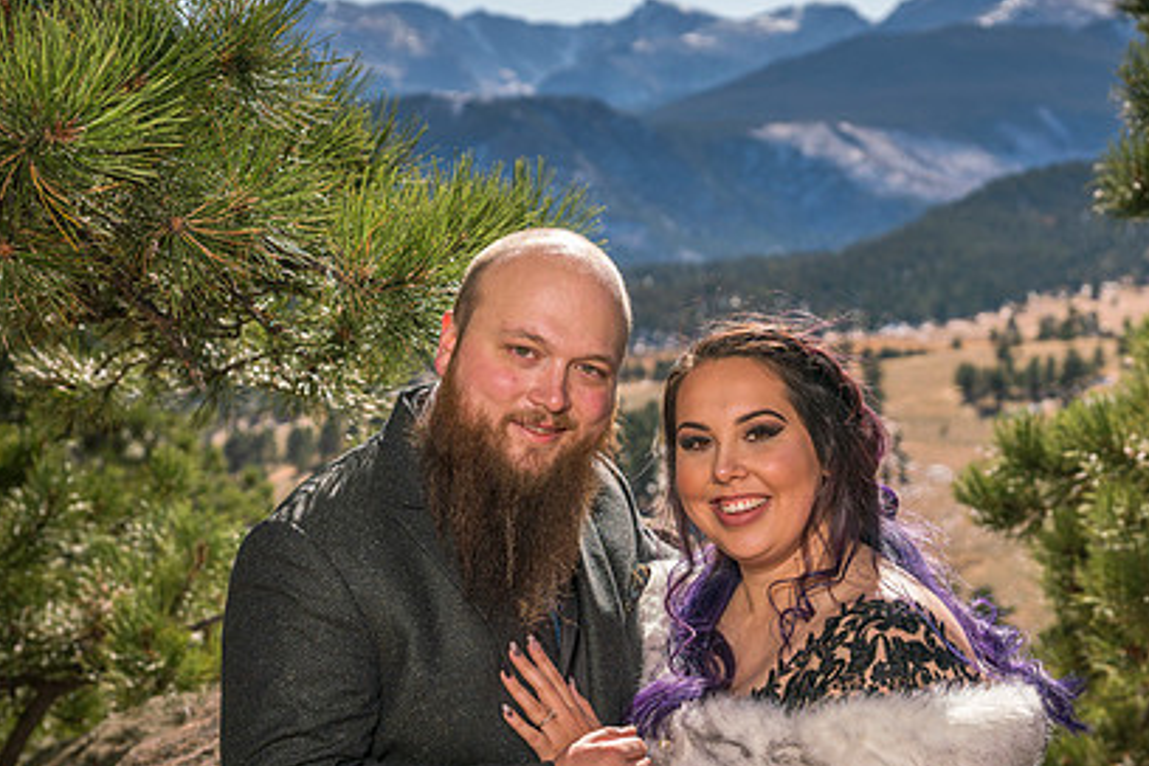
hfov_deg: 31.4
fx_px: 2043
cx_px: 617
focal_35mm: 64
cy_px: 497
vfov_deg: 21.2
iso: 200
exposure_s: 1/2000
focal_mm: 45
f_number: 4
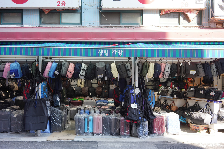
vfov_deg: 37.9
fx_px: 218
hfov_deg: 54.4
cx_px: 112
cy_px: 74
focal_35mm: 35
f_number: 7.1
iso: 400
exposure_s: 1/100
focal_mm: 35
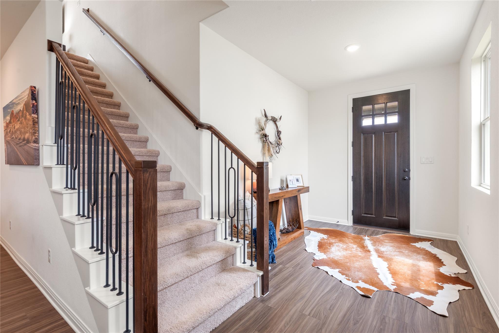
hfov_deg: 93.3
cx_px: 250
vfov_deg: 70.5
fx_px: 236
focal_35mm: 17
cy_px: 166
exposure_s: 1/10
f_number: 8
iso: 400
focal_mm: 17
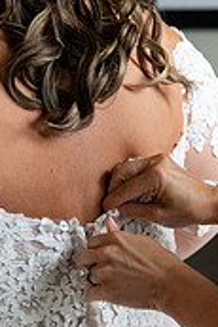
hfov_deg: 9.6
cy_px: 304
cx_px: 57
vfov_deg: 14.2
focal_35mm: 143
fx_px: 1301
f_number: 2.8
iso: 2000
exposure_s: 1/1000
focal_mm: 55
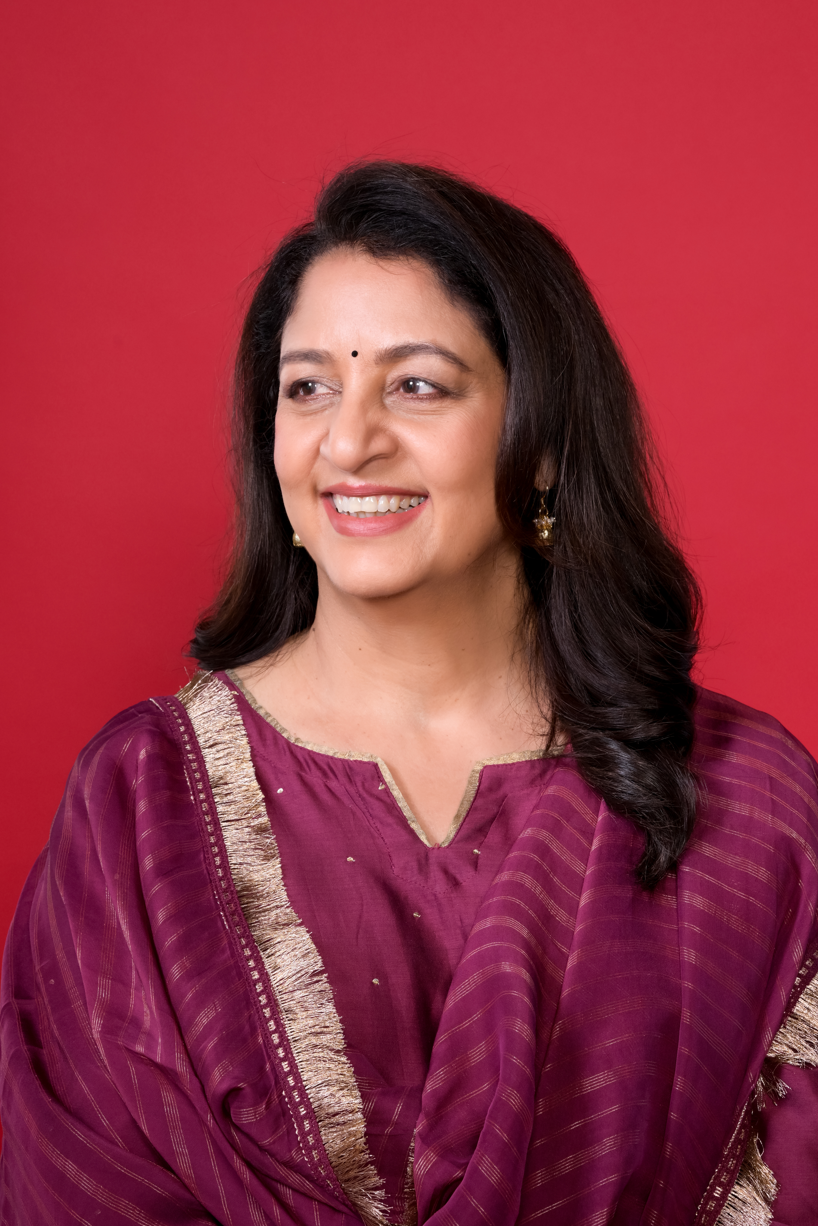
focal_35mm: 106
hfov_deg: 12.9
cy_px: 650
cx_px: 396
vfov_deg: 19.3
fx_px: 3612
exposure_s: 1/200
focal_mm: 85
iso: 400
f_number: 11
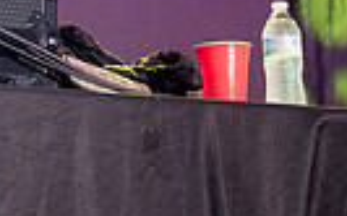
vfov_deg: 3.3
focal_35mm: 400
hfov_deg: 5.2
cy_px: -246
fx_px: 3781
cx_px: -355
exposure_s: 1/400
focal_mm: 86
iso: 5000
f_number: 4.5
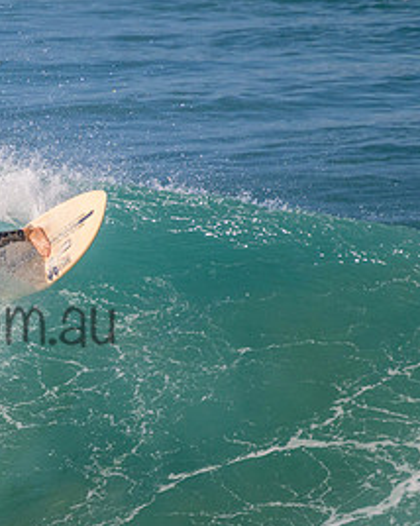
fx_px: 25278
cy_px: 299
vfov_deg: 1.2
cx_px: -92
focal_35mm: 1625
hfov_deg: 1.0
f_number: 11
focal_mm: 800
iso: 1100
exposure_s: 1/2000
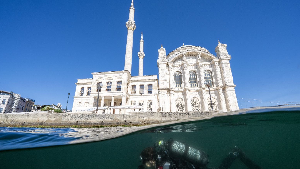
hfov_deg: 110.8
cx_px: 155
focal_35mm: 13
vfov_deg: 77.6
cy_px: 100
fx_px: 103
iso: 640
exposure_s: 1/320
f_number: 18
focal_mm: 12
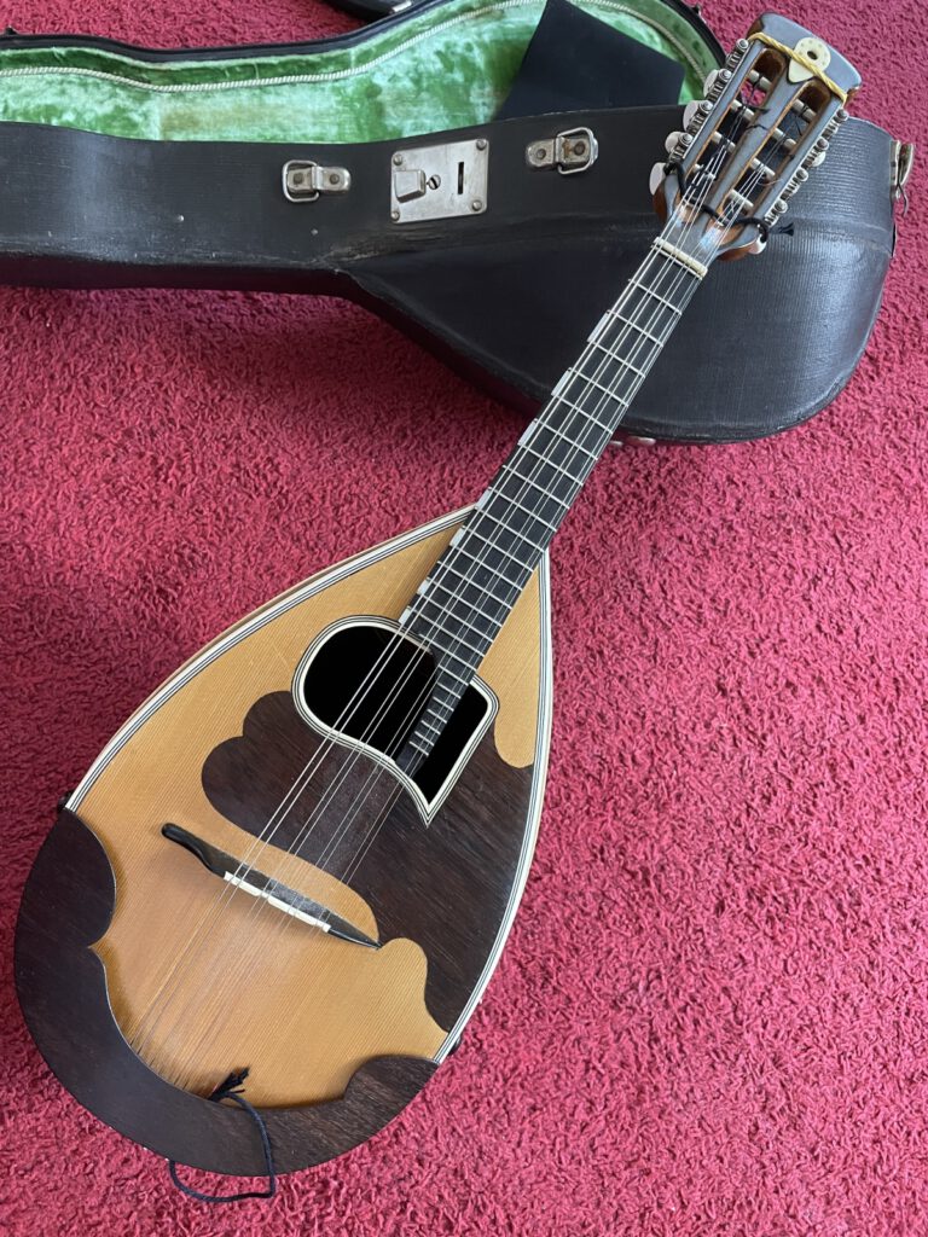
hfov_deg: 53.1
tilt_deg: -68.3
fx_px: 929
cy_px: 618
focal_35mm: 26
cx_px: 464
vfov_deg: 67.3
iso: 400
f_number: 1.6
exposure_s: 1/60
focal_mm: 4.2
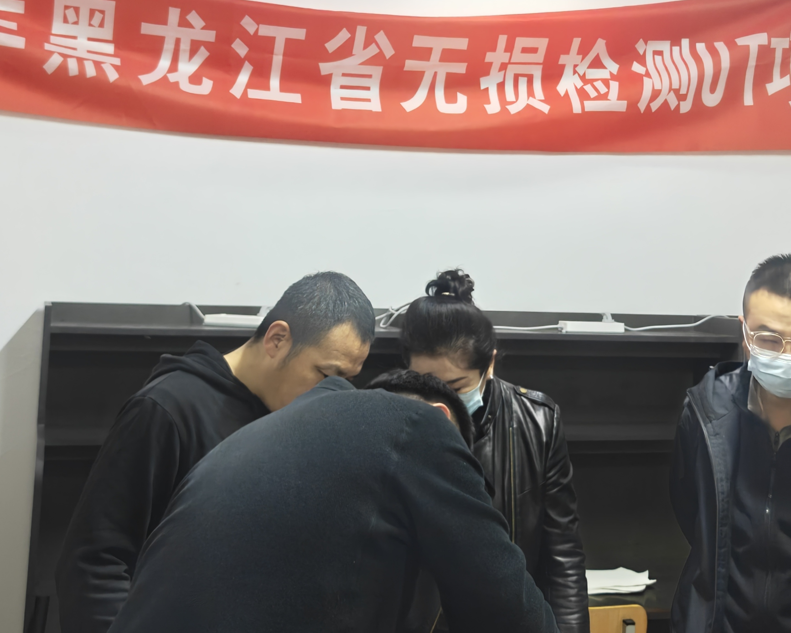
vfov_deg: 28.0
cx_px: 450
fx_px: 1241
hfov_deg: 35.3
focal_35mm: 53
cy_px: 130
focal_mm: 6.06
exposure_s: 1/118
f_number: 1.6
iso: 800
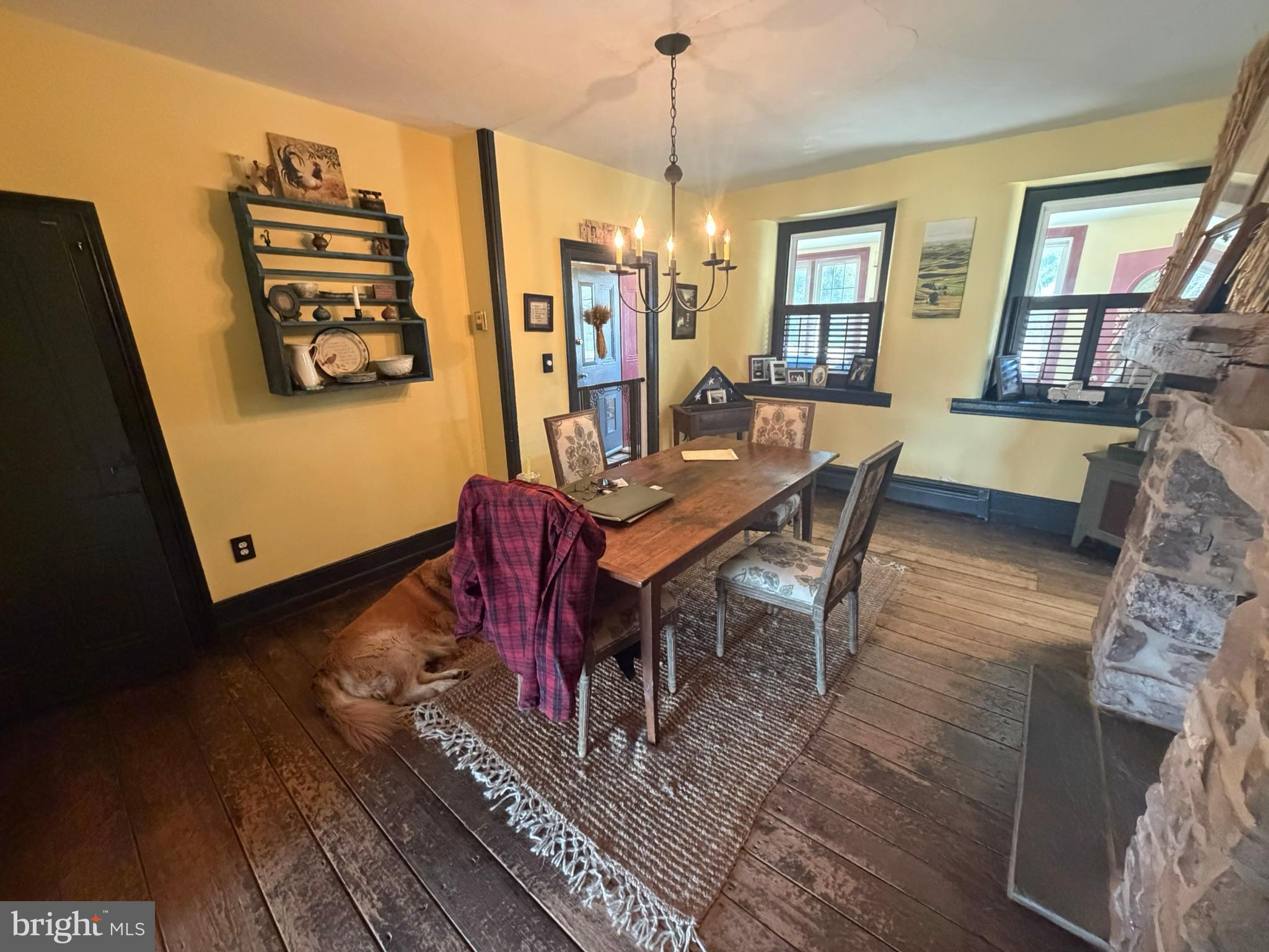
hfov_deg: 102.1
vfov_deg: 85.7
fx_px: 513
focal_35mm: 14
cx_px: 634
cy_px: 476
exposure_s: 1/60
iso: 800
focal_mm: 2.22
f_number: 2.2
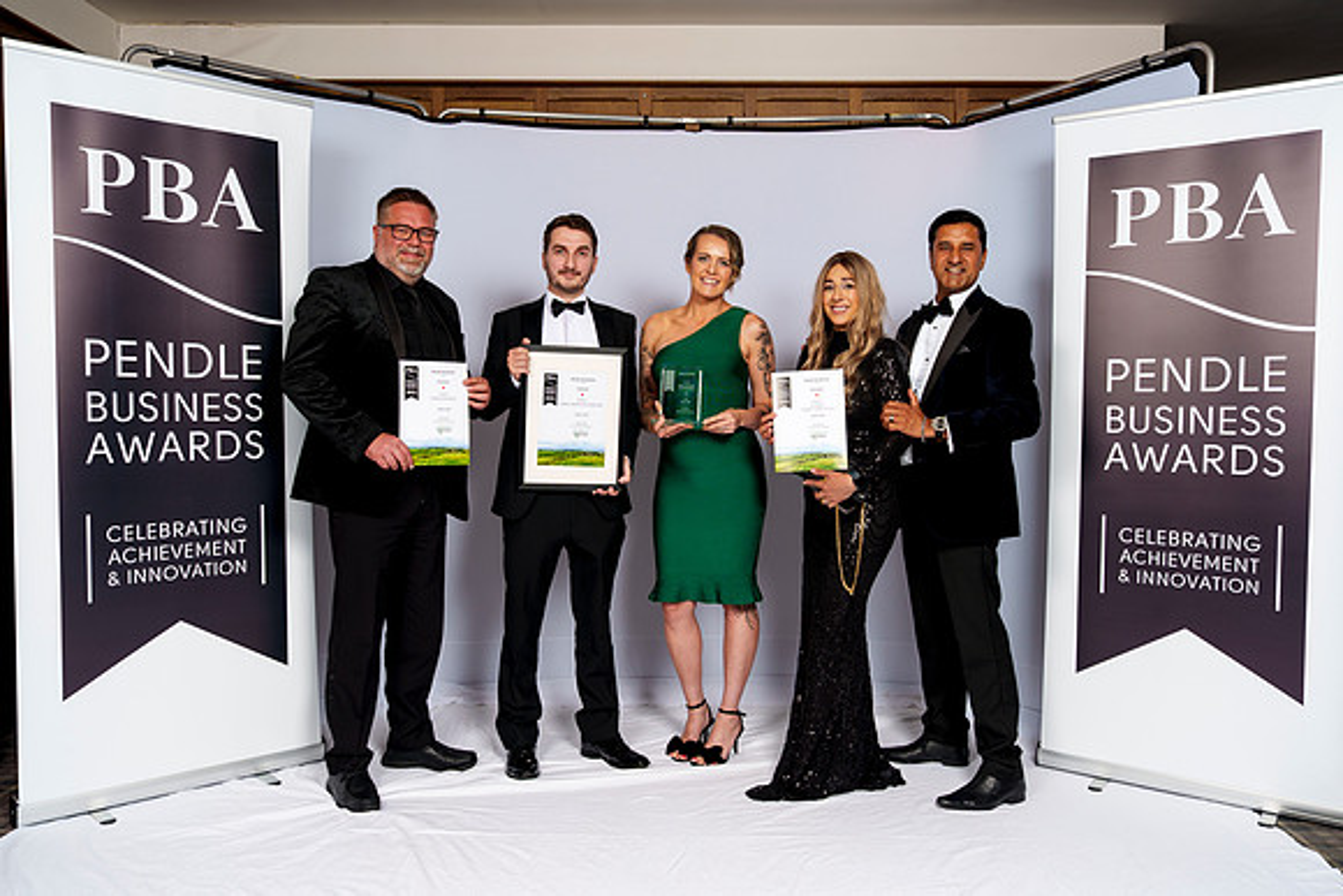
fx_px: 1107
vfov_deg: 44.1
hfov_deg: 62.5
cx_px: 672
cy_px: 448
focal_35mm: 30
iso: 100
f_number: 8
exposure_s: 1/125
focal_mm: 29
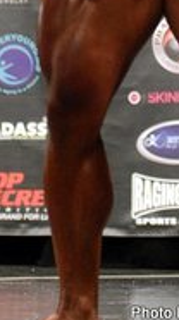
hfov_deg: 3.6
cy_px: -91
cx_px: 120
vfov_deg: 6.3
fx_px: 2874
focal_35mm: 339
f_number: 2.8
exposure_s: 1/100
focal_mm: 80
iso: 1250
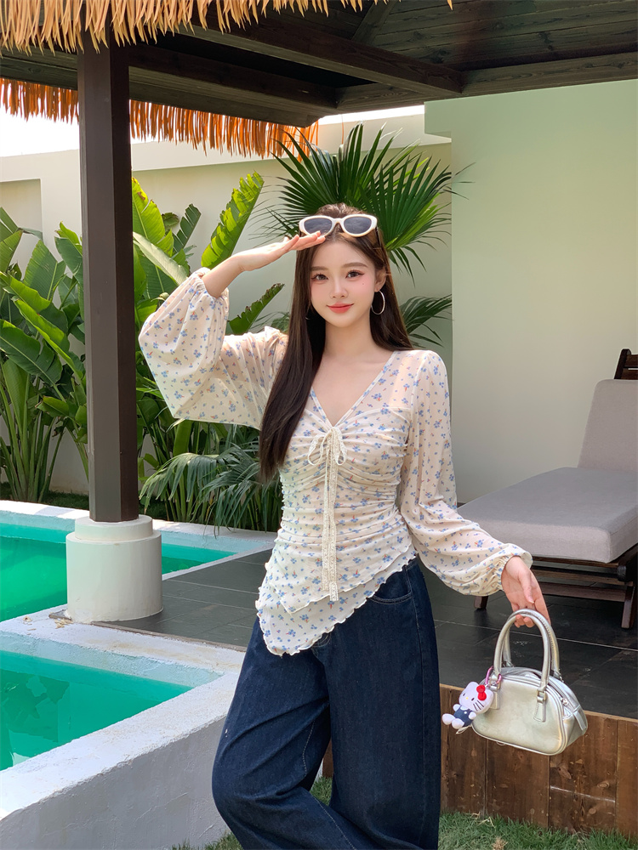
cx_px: 319
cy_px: 425
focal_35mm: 52
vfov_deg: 36.8
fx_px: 1278
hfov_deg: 28.0
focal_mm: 6
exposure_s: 1/448
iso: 16
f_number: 2.4
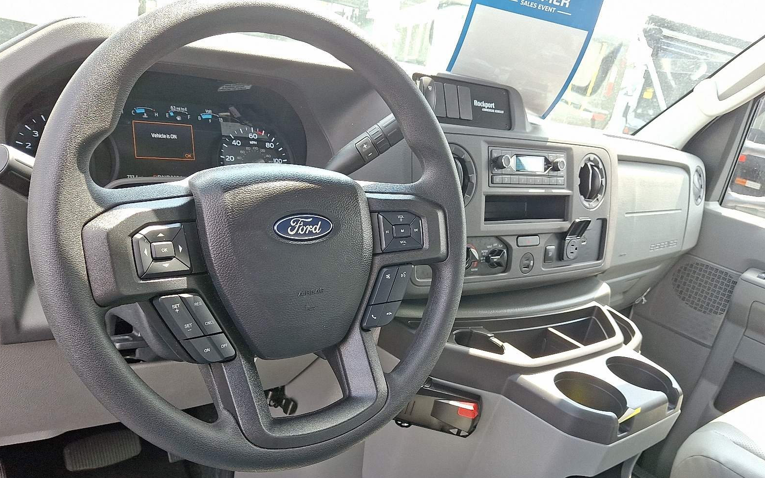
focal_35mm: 27
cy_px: 292
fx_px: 563
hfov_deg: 68.4
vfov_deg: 45.7
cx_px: 376
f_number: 1.8
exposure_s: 1/120
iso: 30
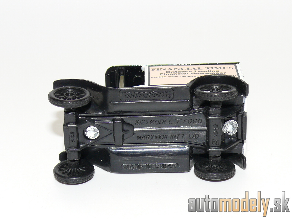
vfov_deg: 15.6
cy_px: 110
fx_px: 801
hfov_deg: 20.7
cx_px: 146
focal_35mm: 95
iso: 100
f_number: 4
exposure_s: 1/30
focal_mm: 12.9
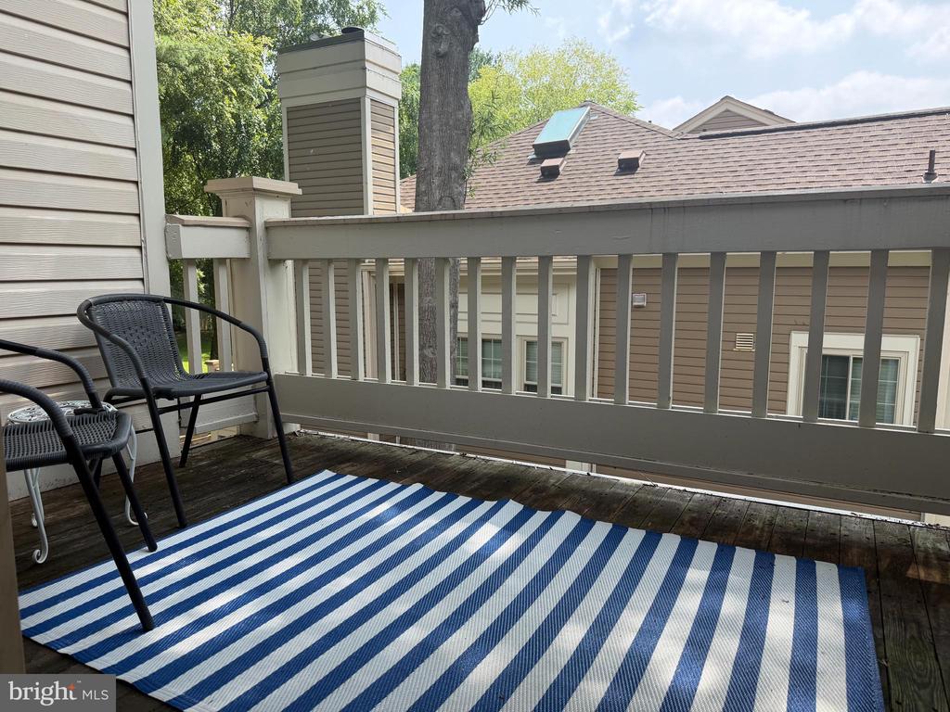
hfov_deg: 71.6
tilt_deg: -7.9
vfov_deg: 56.8
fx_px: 659
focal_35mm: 24
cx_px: 475
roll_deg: +0.6
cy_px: 356
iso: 100
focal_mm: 6.76
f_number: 1.78
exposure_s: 1/1437
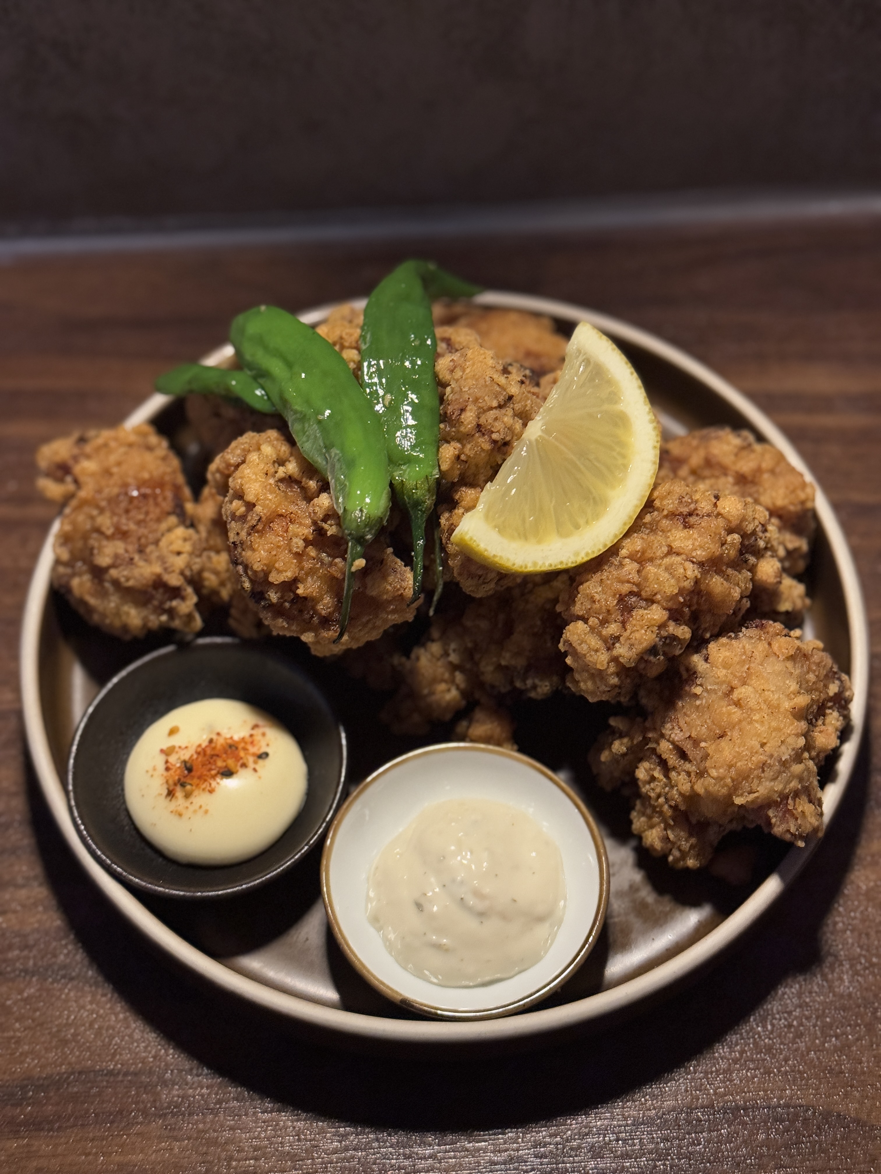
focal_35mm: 48
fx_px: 1629
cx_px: 440
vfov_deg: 39.7
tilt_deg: -60.3
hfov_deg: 30.3
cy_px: 587
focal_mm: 6.76
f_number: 1.78
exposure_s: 1/40
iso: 400
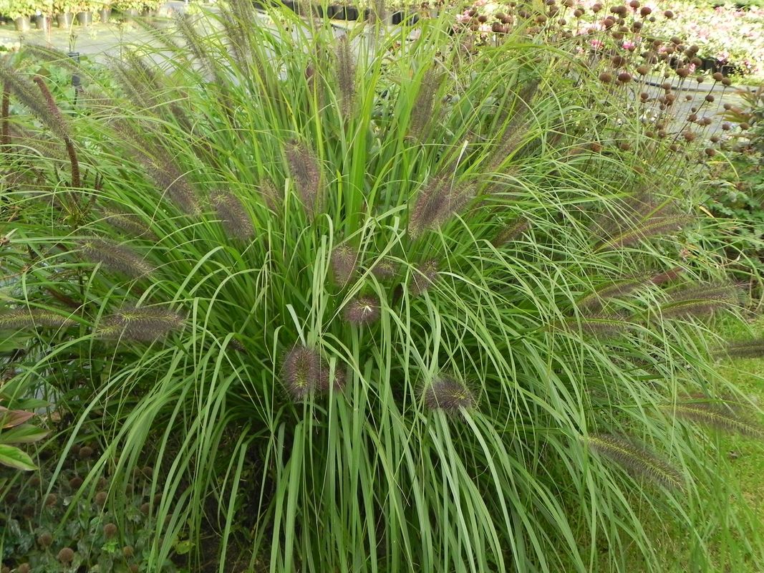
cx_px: 382
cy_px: 286
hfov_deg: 45.8
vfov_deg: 35.1
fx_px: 905
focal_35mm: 41
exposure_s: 1/200
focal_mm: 7.3
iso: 160
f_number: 3.5
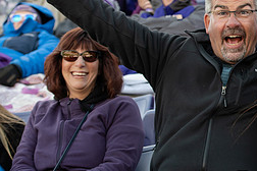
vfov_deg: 8.5
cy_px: 67
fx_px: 1149
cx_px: 287
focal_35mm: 161
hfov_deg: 12.5
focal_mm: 70
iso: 400
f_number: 4.5
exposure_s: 1/320
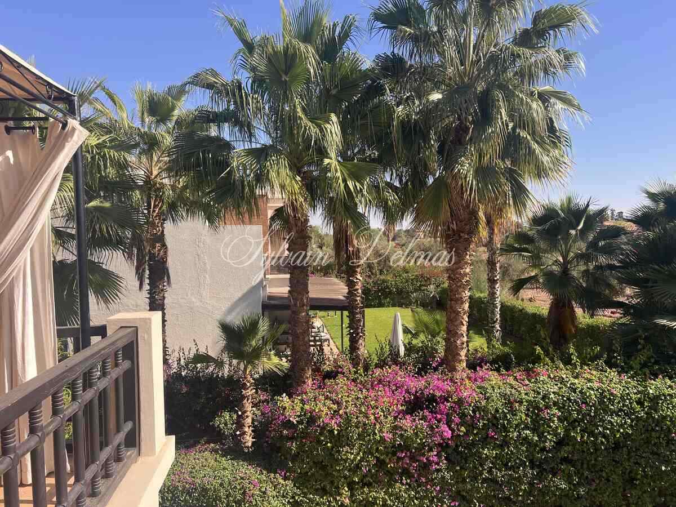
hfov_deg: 67.3
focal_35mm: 26
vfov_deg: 53.1
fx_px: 508
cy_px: 254
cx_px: 338
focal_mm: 5.7
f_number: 1.5
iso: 50
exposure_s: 1/2353
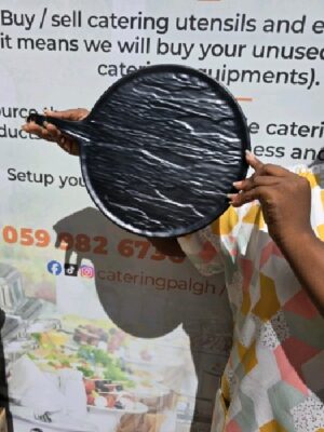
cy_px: 216
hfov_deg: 58.9
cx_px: 162
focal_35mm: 23
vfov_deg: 73.9
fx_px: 287
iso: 12
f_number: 1.7
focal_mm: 6.3
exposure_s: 1/1250
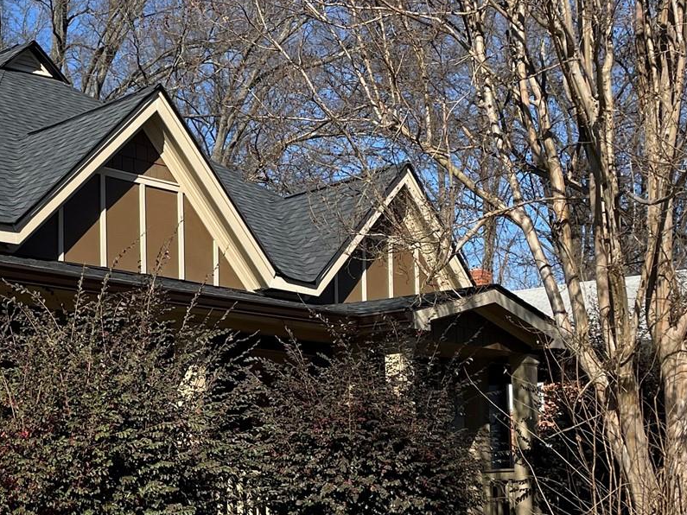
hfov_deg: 28.3
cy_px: 363
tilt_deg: +6.5
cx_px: 123
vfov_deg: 21.8
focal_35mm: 67
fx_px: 1330
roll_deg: +0.0
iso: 32
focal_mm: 4.2
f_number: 1.6
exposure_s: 1/2747
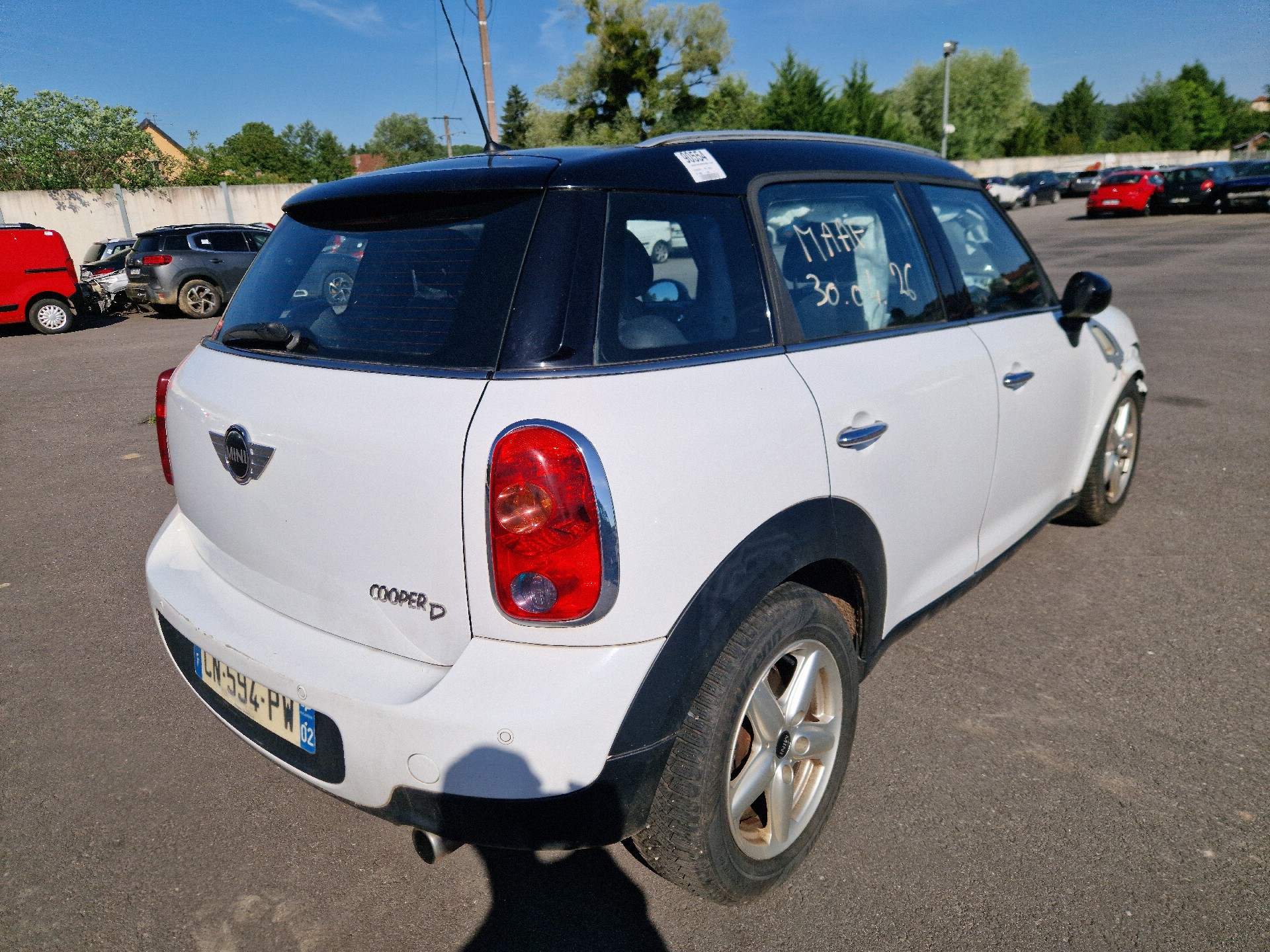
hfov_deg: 73.9
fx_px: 844
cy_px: 476
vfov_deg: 58.9
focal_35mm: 23
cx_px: 635
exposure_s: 1/3333
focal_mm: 5.4
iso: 50
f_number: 1.8
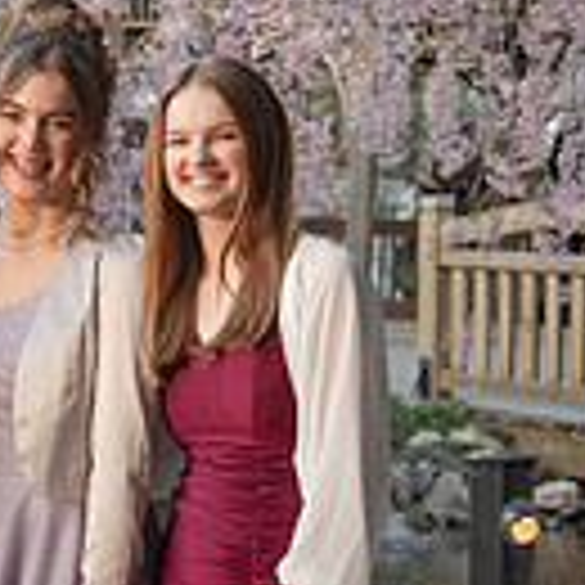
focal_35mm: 171
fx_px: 3269
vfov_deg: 10.2
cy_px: 410
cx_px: -45
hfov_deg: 10.1
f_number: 5.6
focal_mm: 58
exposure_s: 1/125
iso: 640
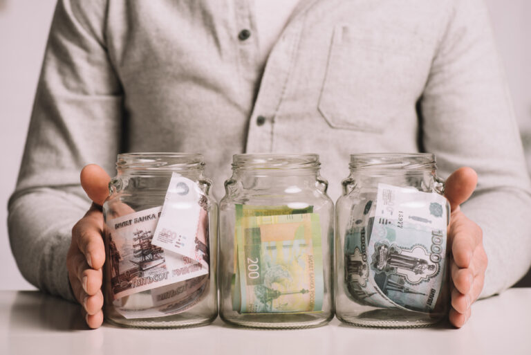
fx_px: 1550
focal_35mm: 105
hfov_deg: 19.4
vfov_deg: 13.1
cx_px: 266
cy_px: 178
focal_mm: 105
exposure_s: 1/200
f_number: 7.1
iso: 100
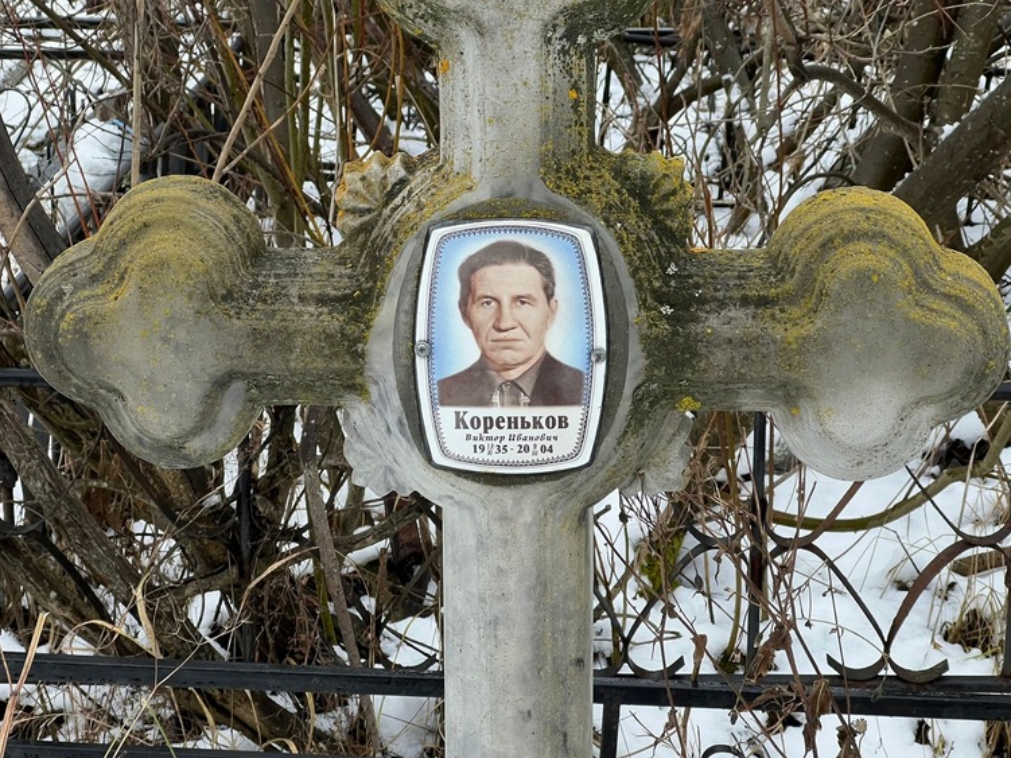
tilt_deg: -16.8
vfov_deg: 18.0
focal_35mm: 82
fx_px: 2395
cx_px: 524
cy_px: 390
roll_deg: -1.0
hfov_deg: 23.8
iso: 100
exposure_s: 1/99
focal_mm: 9
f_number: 2.8
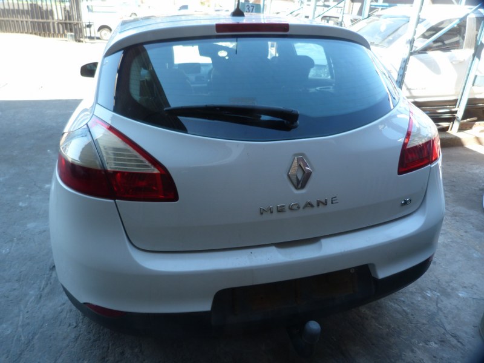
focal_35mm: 25
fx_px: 350
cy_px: 182
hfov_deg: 69.4
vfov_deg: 54.9
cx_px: 242
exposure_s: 1/60
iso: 80
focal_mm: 4.5
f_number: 2.8
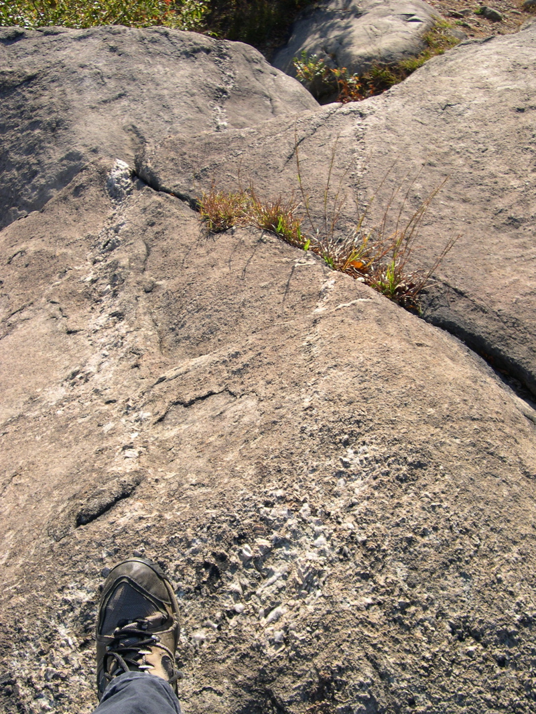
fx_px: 784
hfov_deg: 37.7
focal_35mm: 38
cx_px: 268
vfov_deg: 49.0
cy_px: 357
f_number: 2.8
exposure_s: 1/534
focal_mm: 8
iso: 100
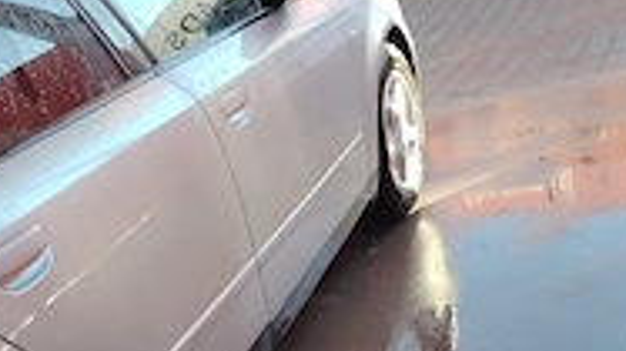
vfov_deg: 19.7
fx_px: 929
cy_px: 458
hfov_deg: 36.6
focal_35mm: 56
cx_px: 184
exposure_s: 1/100
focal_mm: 5.25
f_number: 1.75
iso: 131
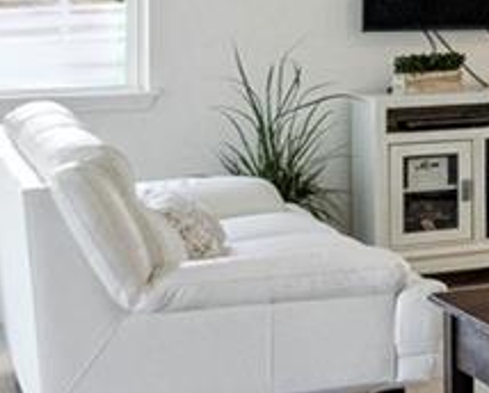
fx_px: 1675
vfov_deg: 13.1
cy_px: -32
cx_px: 1371
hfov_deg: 11.5
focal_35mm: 116
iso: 1600
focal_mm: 11
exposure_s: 1/30
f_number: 11
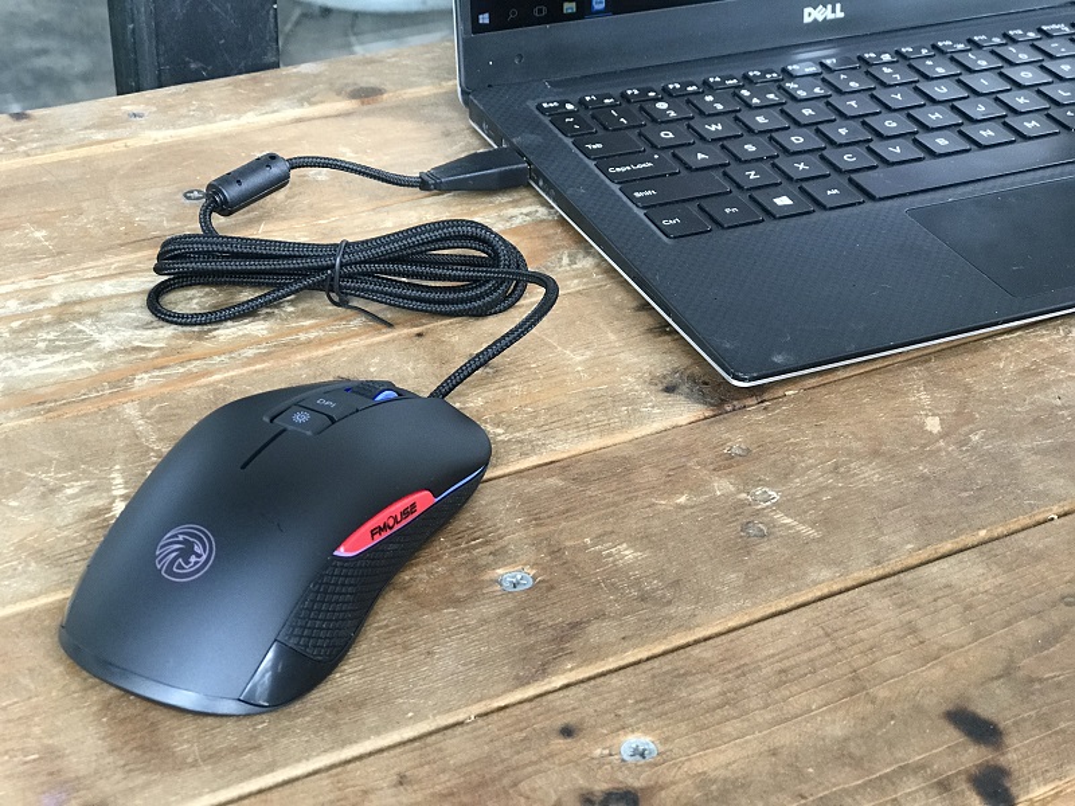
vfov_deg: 25.7
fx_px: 1770
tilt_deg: -34.9
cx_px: 538
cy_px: 403
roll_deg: -1.5
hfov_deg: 33.8
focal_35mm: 57
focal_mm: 6.6
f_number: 2.8
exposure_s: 1/50
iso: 100
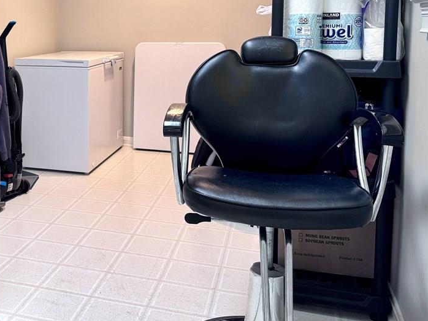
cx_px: 72
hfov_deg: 40.7
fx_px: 544
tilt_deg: -5.8
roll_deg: +0.5
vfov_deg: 32.2
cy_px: 76
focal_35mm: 44
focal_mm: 6.76
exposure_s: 1/60
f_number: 1.78
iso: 125
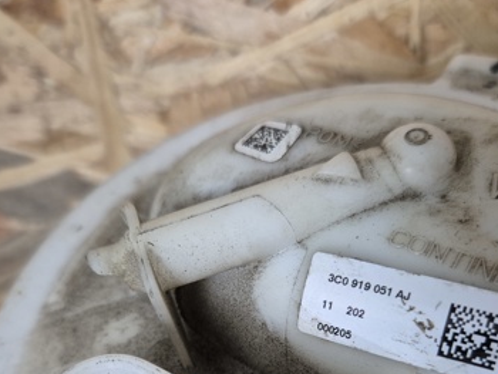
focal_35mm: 42
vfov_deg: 33.0
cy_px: 321
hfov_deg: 44.8
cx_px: 243
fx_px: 605
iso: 640
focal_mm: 5.4
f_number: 1.8
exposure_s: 1/100
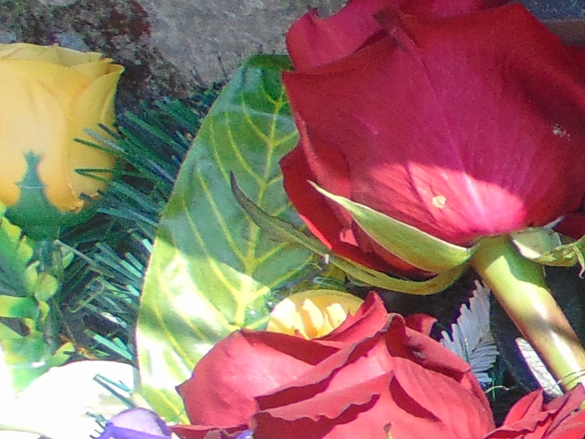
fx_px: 2062
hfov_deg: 12.6
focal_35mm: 122
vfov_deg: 12.1
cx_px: 1404
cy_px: 339
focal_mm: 4.5
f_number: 3
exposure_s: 1/400
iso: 80
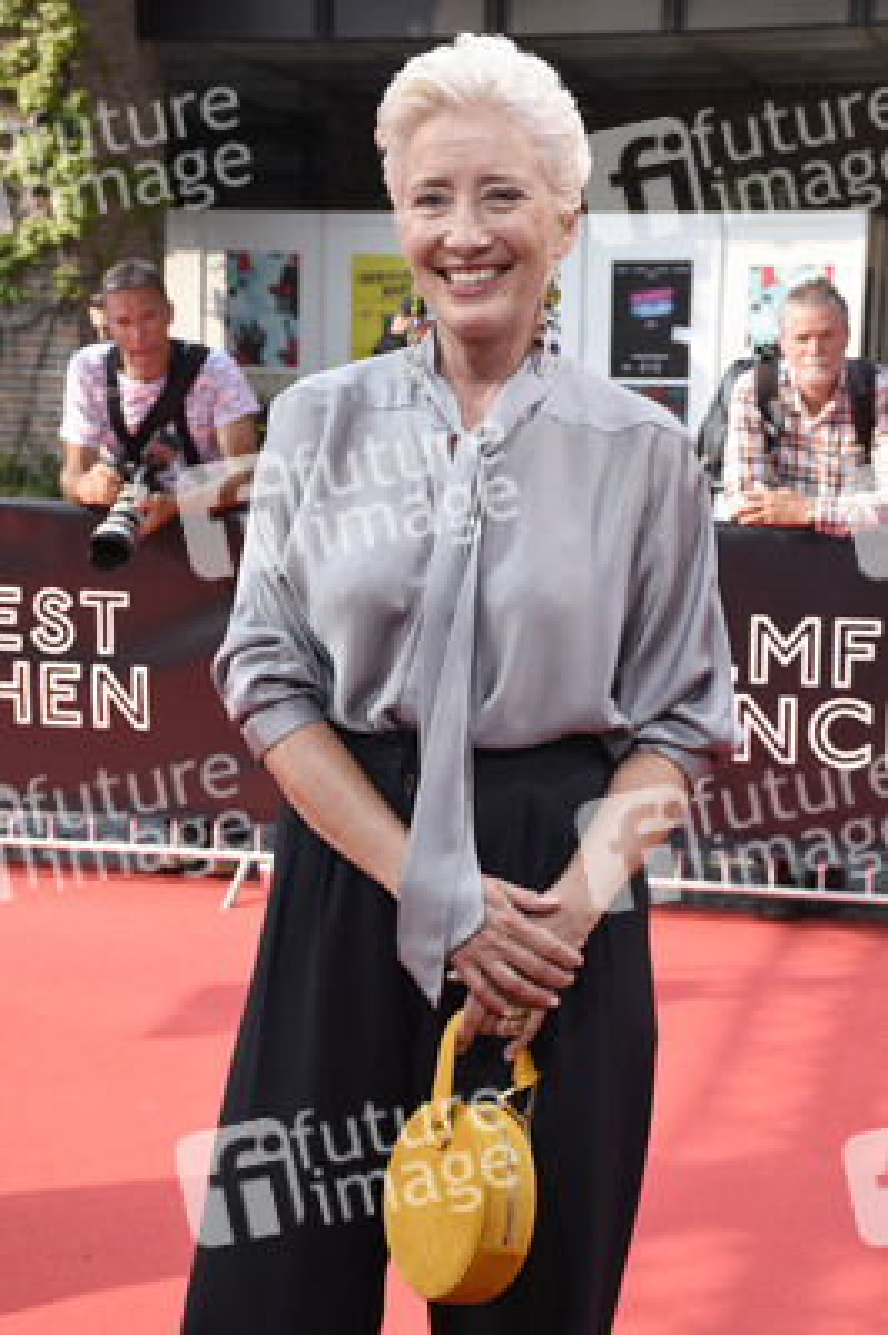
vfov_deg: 29.9
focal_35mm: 68
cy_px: 668
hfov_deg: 20.1
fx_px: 2502
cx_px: 444
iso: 200
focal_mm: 45
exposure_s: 1/160
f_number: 6.3
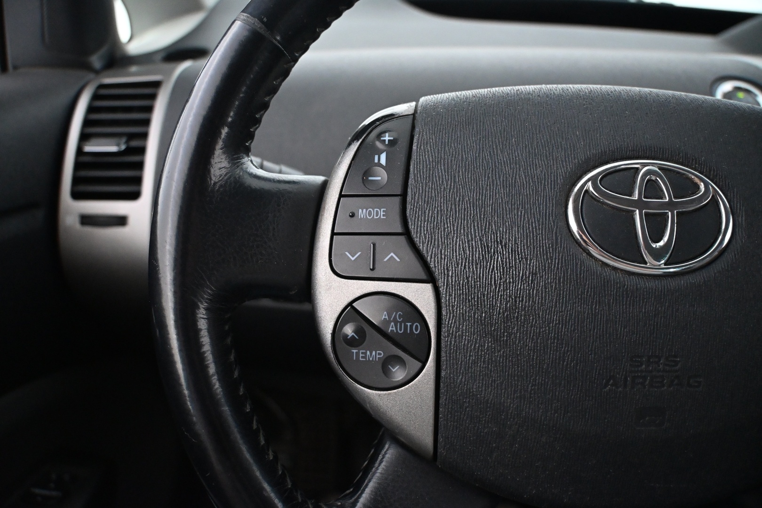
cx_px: 381
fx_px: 968
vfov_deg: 29.4
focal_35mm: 46
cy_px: 254
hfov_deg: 43.0
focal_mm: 30.5
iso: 4500
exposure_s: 1/60
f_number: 4.8
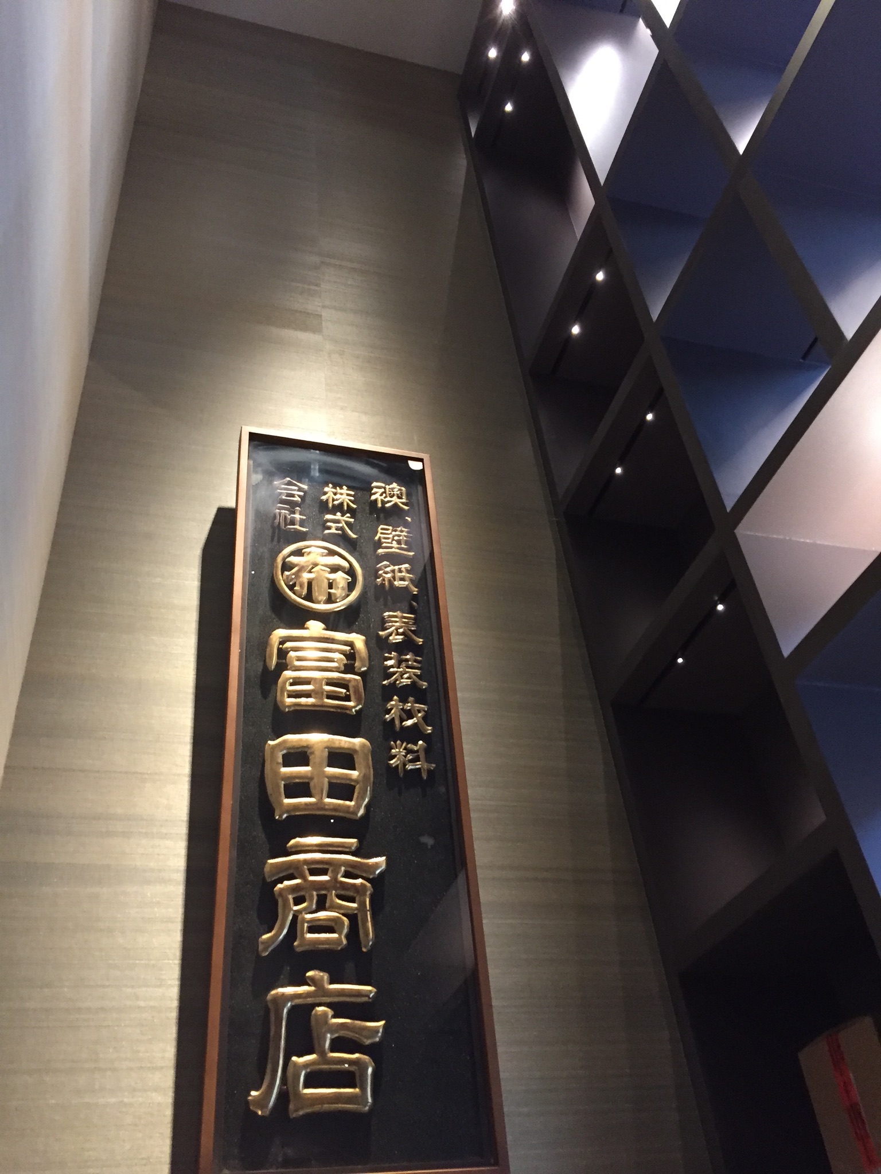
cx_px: 440
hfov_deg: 48.2
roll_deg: +9.0
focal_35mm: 29
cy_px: 587
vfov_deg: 61.7
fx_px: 984
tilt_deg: +36.5
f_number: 2.2
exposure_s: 1/17
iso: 250
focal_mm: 4.15
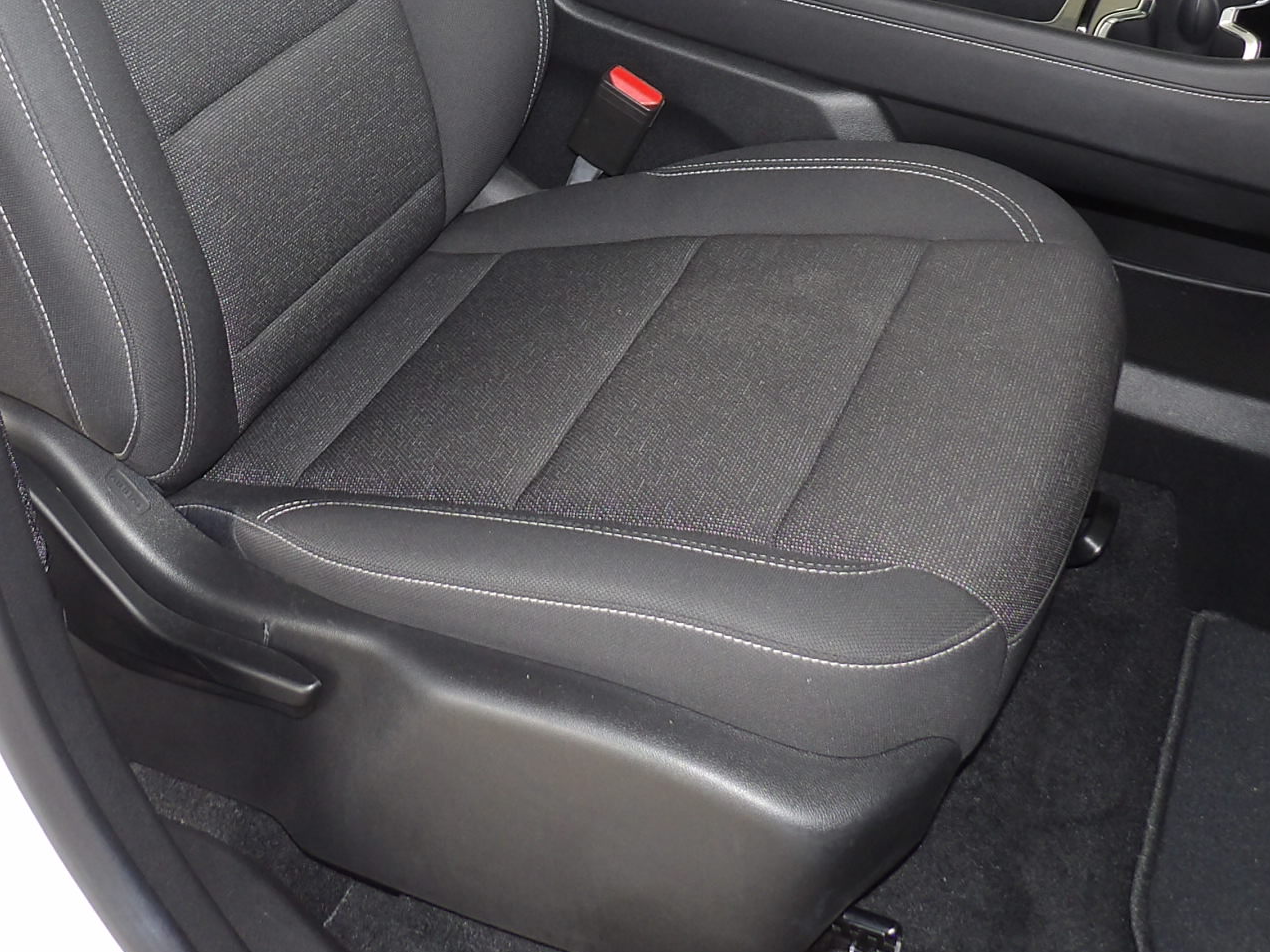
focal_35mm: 49
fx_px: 1797
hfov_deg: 38.6
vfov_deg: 28.1
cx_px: 447
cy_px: 35
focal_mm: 4.3
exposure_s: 1/33
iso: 113
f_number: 3.2
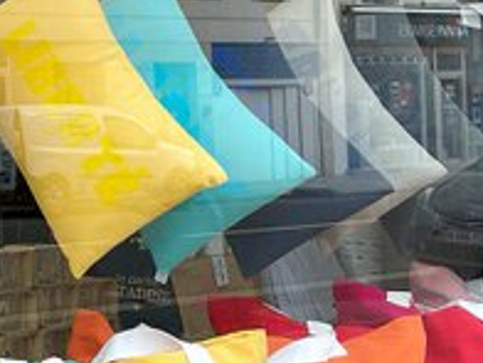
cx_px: -163
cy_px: 64
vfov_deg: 13.9
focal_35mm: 106
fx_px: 1479
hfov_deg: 17.3
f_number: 1.6
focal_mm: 5.1
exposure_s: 1/496
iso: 32
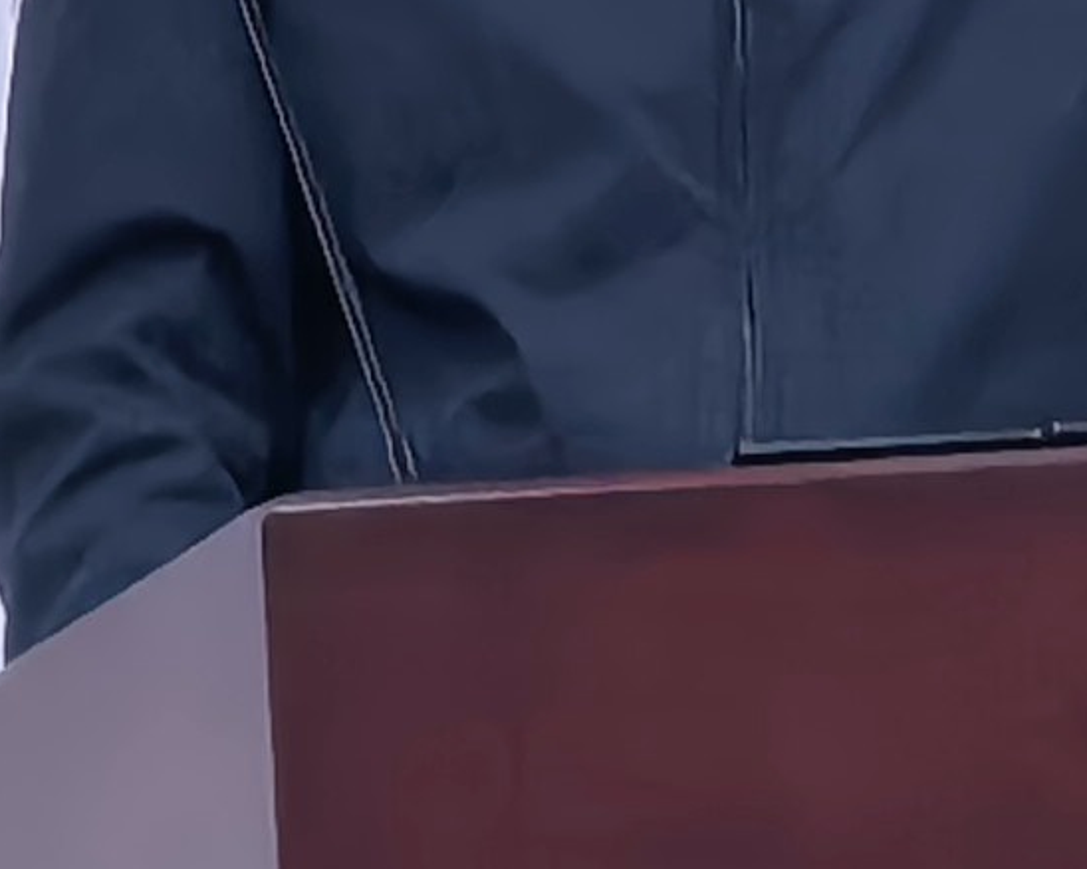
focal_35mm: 1029
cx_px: 54
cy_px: -389
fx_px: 33092
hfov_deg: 1.9
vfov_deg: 1.5
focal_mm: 15
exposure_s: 1/50
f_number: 2.1
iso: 100
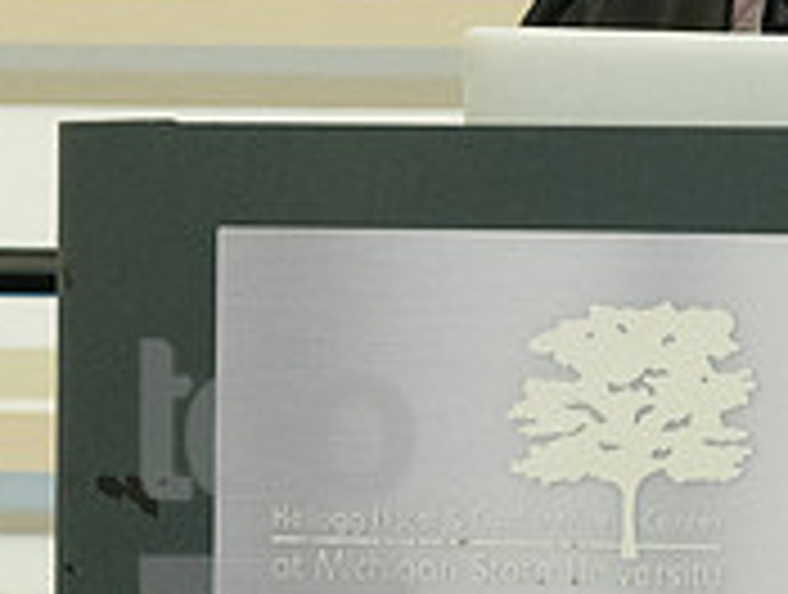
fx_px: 21739
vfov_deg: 1.6
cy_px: -130
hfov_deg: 2.1
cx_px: 914
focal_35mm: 953
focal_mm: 200
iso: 3200
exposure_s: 1/400
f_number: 4.5
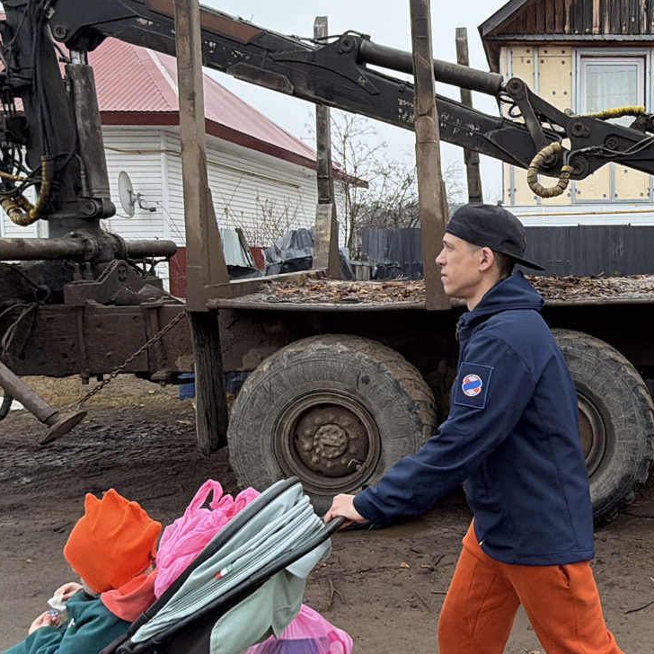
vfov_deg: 48.4
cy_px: 322
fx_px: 727
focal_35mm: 34
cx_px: 563
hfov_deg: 44.9
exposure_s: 1/246
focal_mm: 2.22
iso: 125
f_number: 2.2
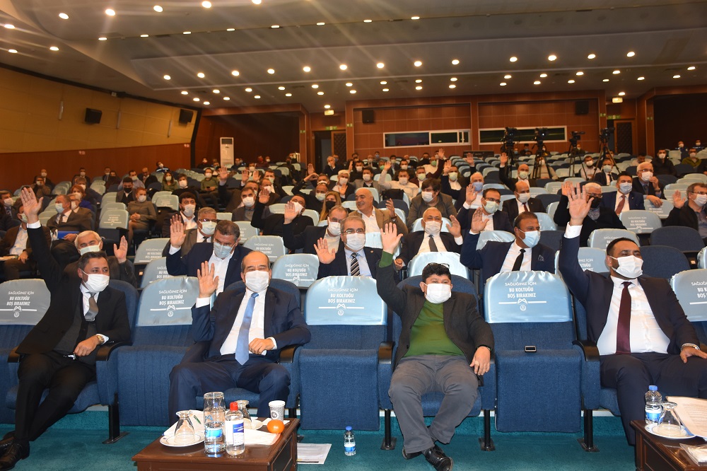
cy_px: 236
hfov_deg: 61.9
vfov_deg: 43.6
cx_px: 354
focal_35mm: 30
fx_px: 589
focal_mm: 20
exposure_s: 1/60
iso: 450
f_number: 3.5
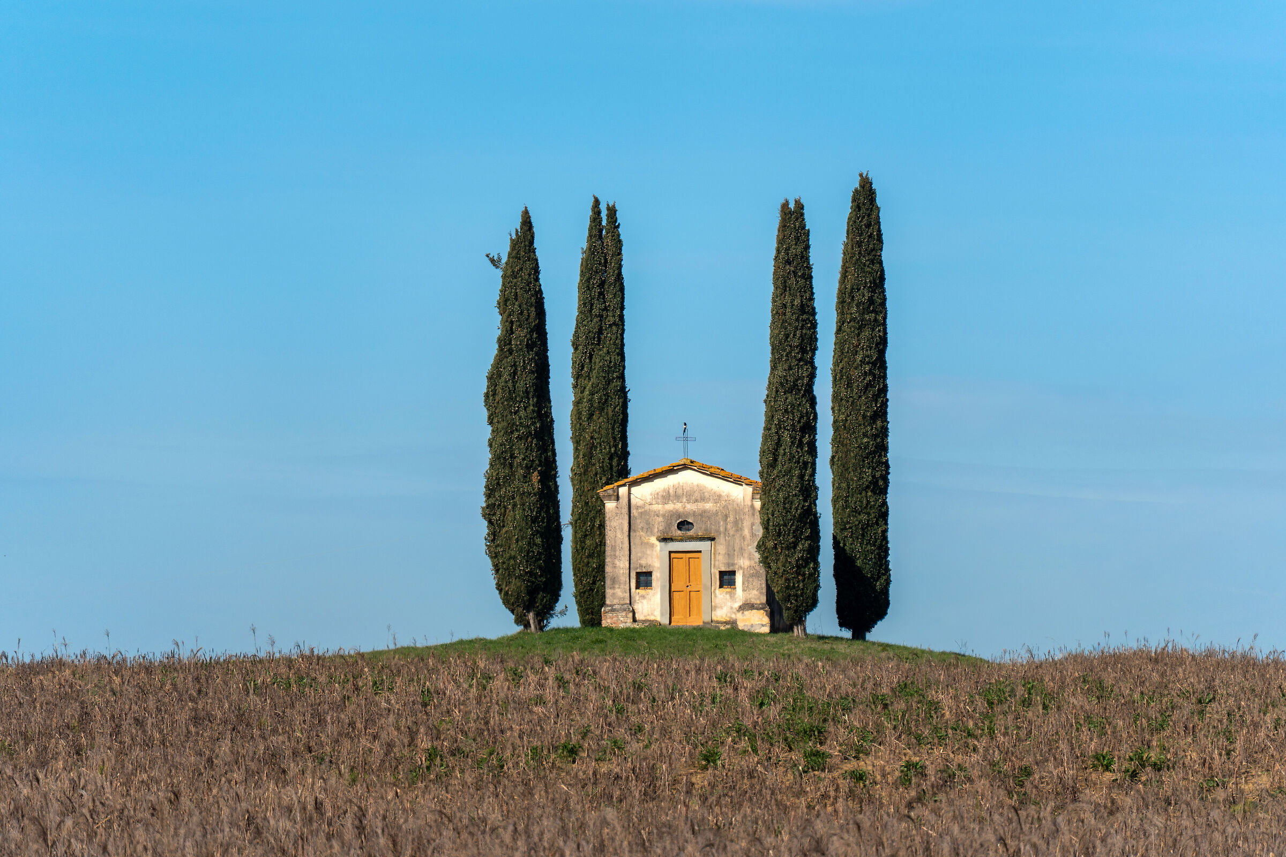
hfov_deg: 6.9
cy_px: 428
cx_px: 643
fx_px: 10716
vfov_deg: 4.6
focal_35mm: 300
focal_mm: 300
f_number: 6.3
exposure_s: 1/800
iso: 100
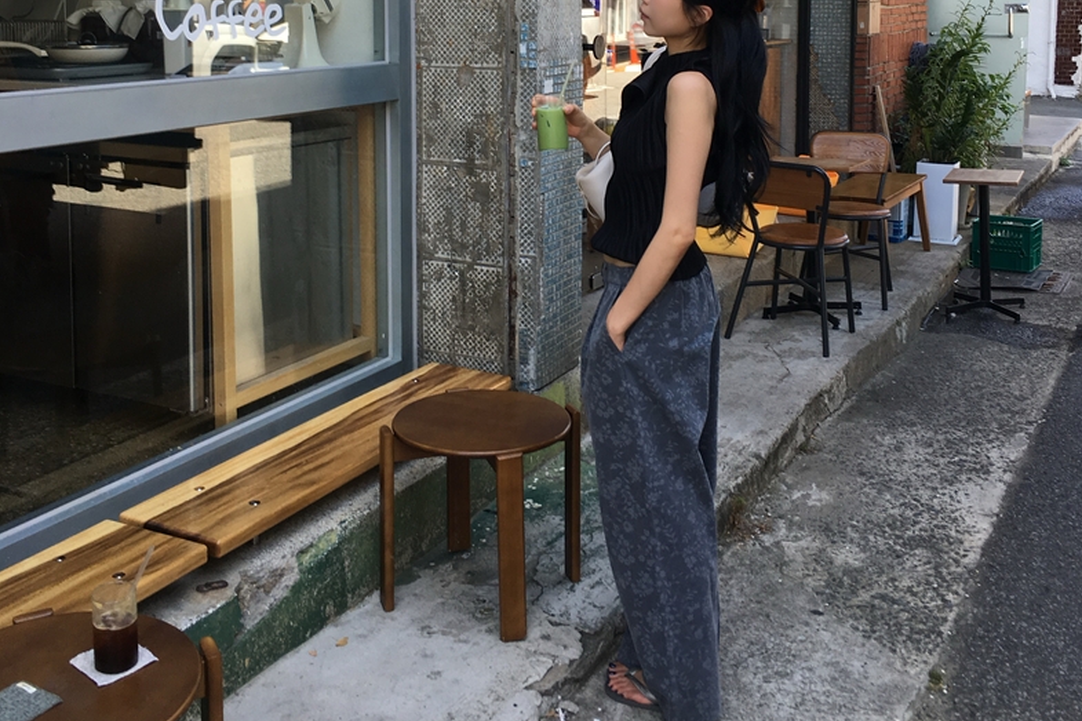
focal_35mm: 41
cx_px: 546
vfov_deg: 31.4
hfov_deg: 47.4
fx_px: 1232
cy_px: 99
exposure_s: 1/169
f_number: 2.2
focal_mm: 4.15
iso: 25
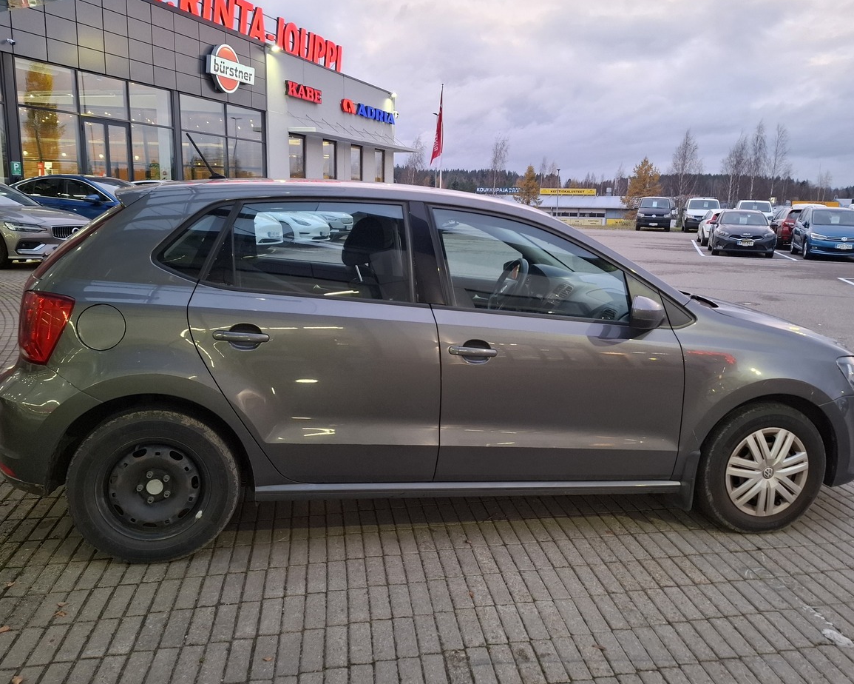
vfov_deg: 51.5
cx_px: 436
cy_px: 338
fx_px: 708
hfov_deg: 62.2
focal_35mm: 28
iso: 160
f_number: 1.8
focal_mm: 5.54
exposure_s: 1/50
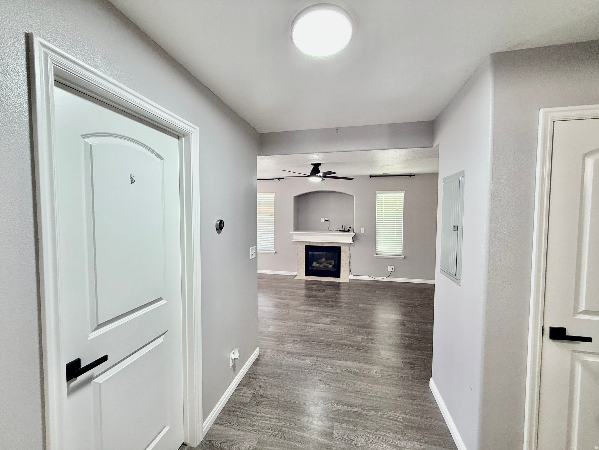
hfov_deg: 102.1
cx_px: 300
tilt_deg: -1.5
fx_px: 242
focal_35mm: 14
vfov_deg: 85.7
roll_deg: -0.1
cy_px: 225
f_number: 2.2
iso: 200
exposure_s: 1/60
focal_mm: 2.22
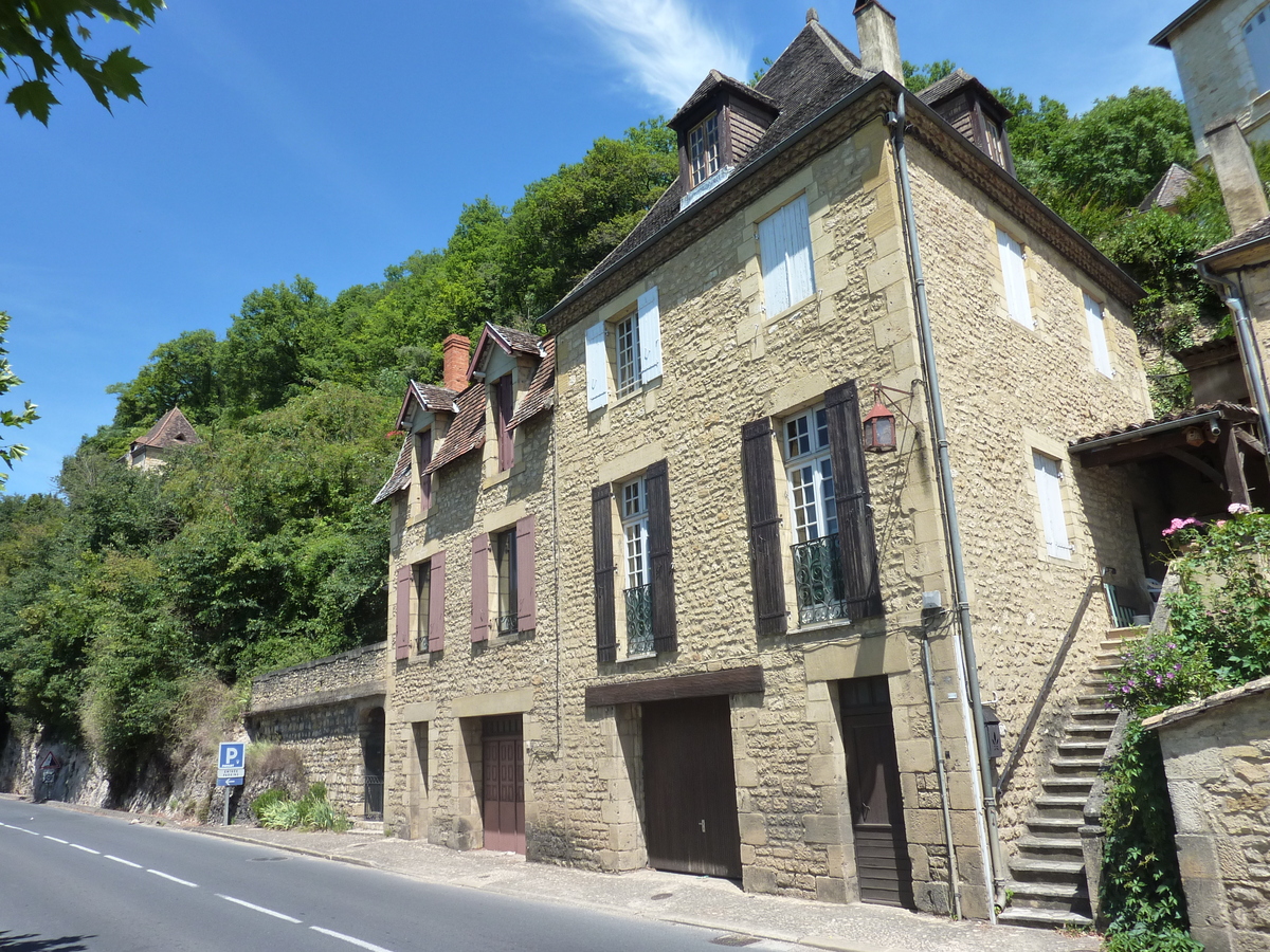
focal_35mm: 25
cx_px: 635
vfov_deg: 54.9
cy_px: 476
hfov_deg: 69.4
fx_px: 917
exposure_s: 1/500
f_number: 4
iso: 125
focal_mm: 4.1
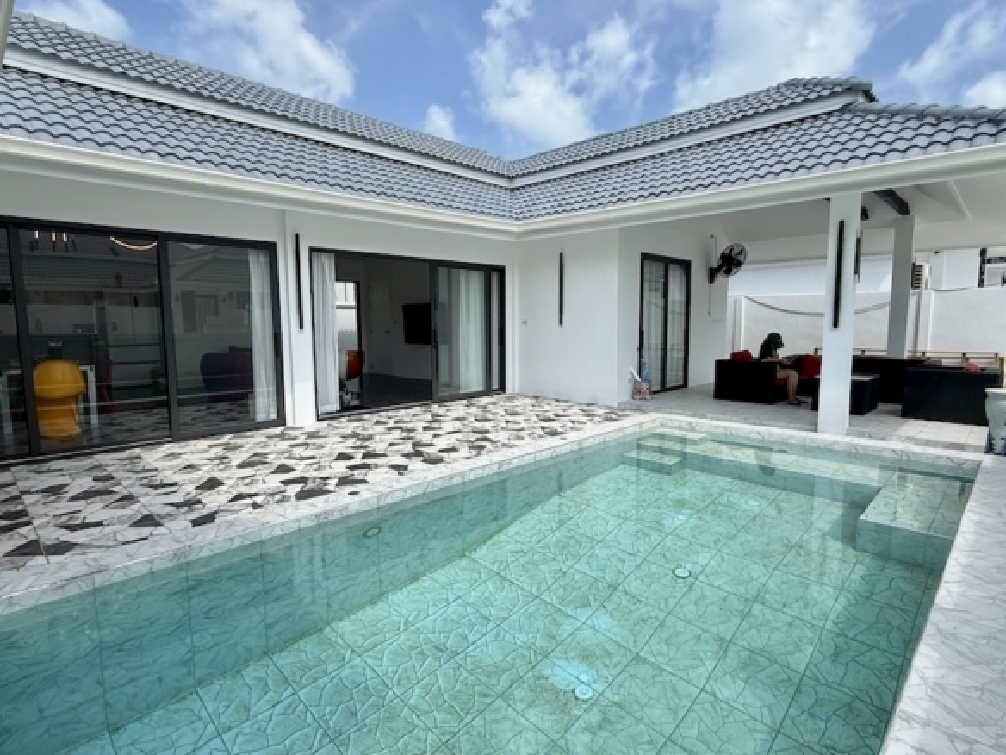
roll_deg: -0.5
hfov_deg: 102.1
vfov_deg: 85.7
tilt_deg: -6.2
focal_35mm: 14
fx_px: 407
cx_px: 503
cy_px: 378
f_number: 2.2
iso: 50
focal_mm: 2.22
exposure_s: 1/1901
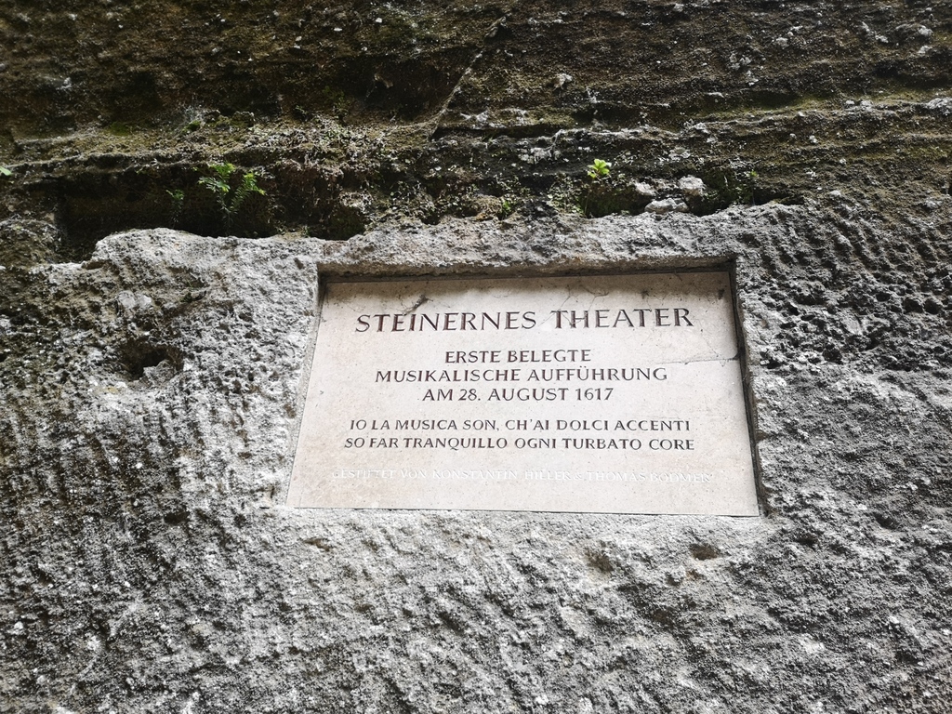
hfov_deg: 65.3
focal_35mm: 27
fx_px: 743
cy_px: 357
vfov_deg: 51.4
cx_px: 476
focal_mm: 5.58
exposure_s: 1/50
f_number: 1.8
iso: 64
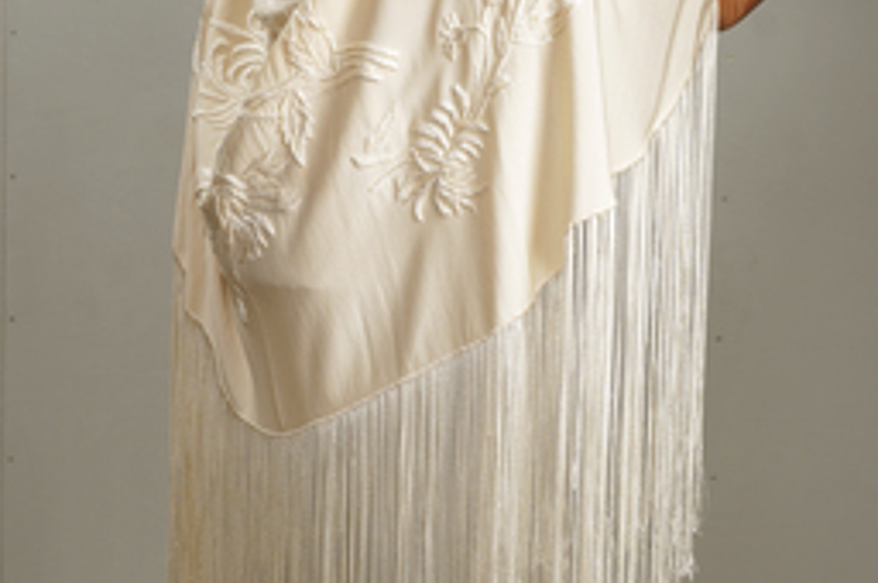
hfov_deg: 27.7
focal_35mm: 73
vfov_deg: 18.6
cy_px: 300
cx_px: 441
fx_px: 1778
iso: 320
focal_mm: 32
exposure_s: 1/25
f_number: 8
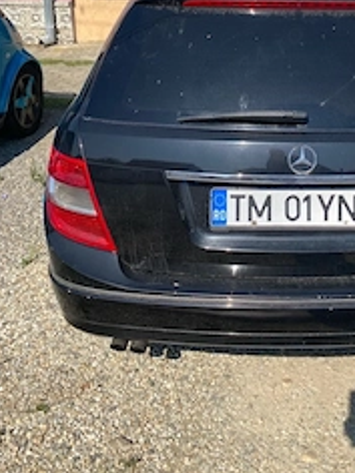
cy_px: 98
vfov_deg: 41.2
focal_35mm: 44
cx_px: 279
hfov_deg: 32.1
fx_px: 602
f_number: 1.8
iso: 32
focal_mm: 4.25
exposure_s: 1/2463
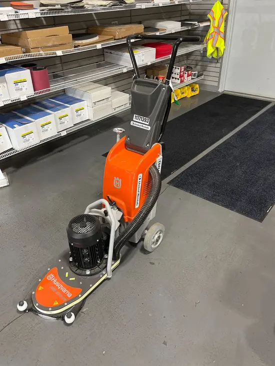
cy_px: 183
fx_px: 275
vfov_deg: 67.3
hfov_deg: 53.1
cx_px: 138
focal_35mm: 26
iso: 200
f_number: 1.6
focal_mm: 5.1
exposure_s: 1/60
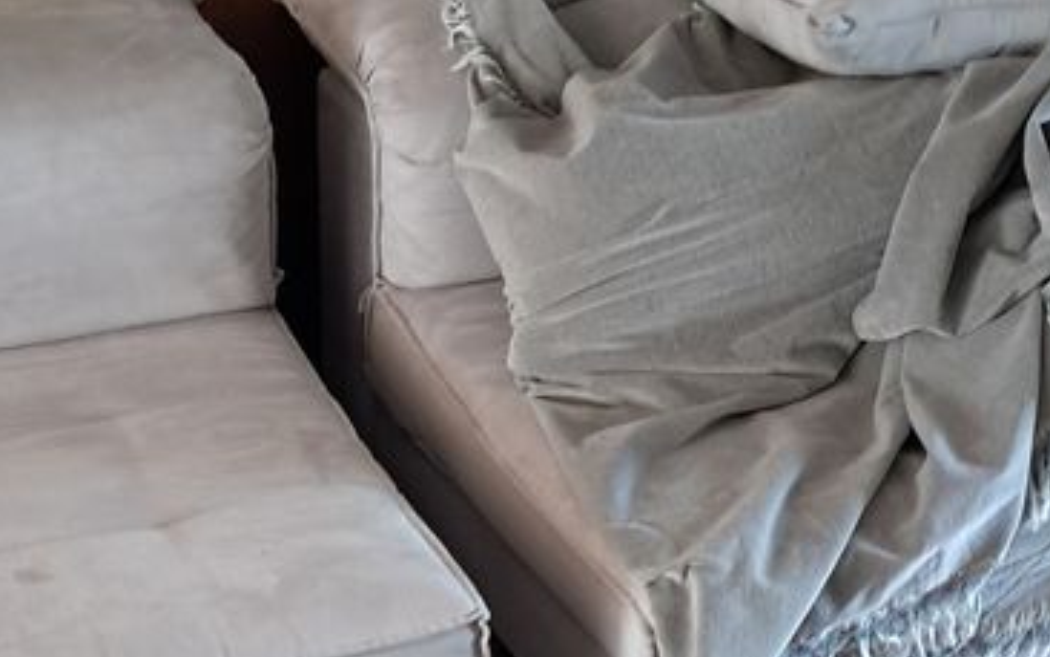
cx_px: 445
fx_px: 1431
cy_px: 634
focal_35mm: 50
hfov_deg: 40.2
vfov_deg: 24.8
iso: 640
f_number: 1.8
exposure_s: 1/24
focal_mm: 4
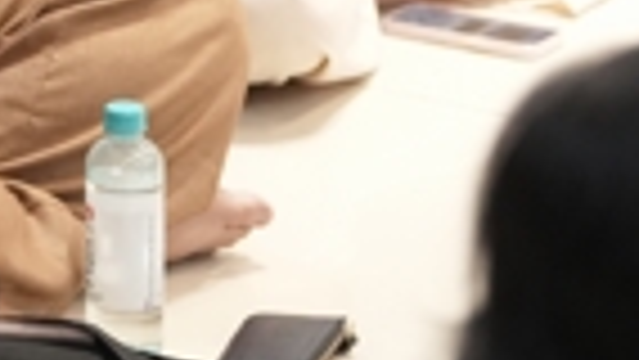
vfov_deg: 4.0
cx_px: -495
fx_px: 5136
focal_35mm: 303
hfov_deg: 6.9
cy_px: -227
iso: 4000
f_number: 2.8
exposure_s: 1/160
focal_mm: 63
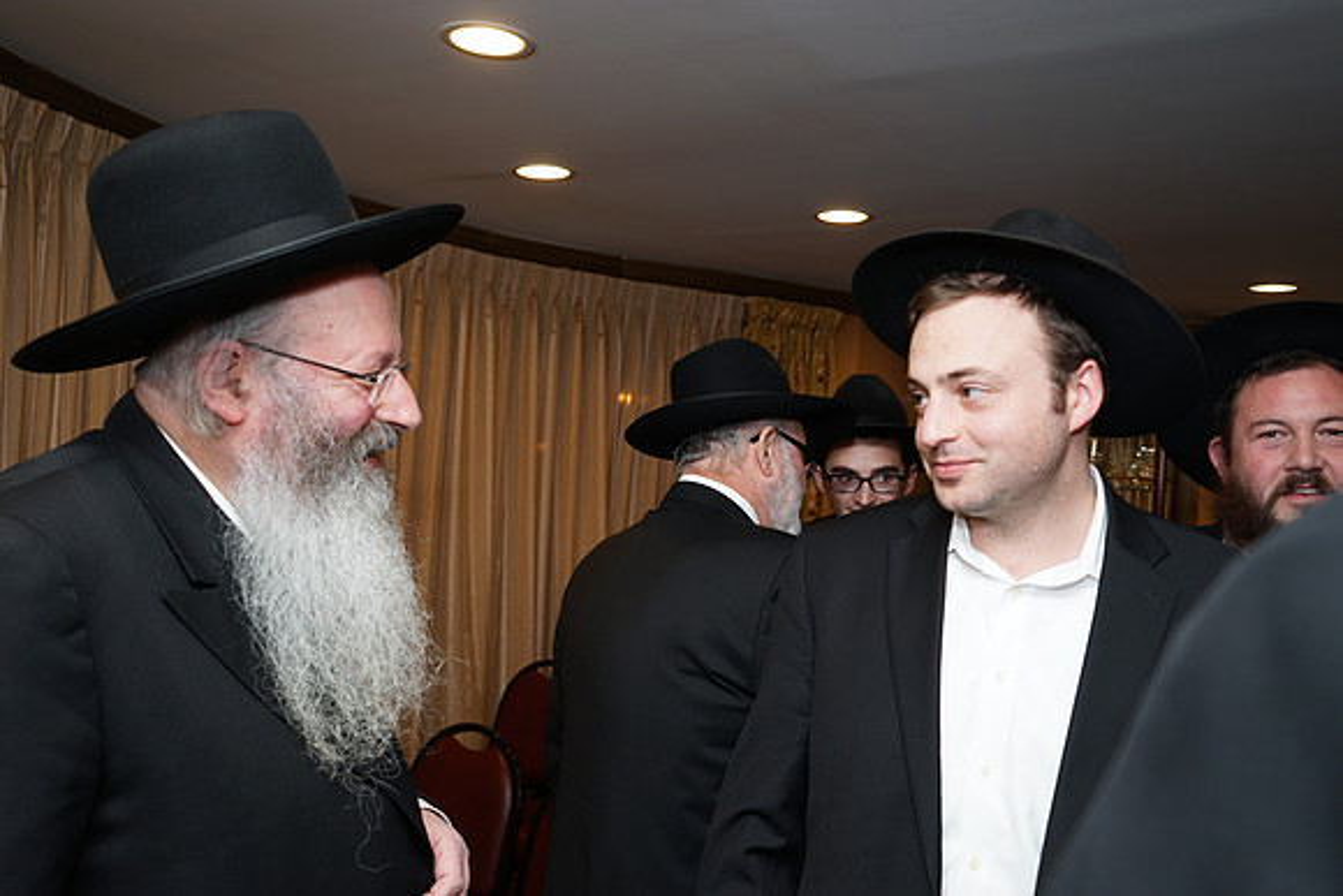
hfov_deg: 61.9
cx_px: 672
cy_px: 448
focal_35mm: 30
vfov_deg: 43.6
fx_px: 1119
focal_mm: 30
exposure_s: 1/100
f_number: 5
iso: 500
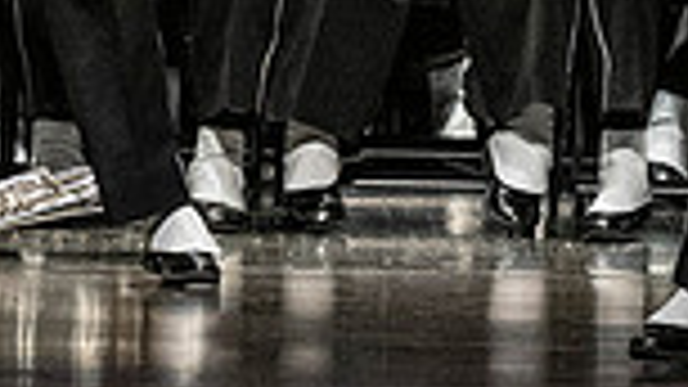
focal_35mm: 863
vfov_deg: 1.4
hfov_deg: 2.5
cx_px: 387
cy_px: -432
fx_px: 15741
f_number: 4
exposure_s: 1/500
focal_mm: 145
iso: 4000
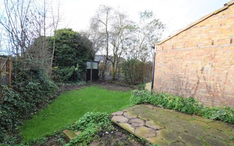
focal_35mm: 16
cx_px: 122
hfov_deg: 97.8
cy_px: 79
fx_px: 102
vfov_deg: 71.1
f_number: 6.3
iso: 400
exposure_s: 1/160
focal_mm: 10
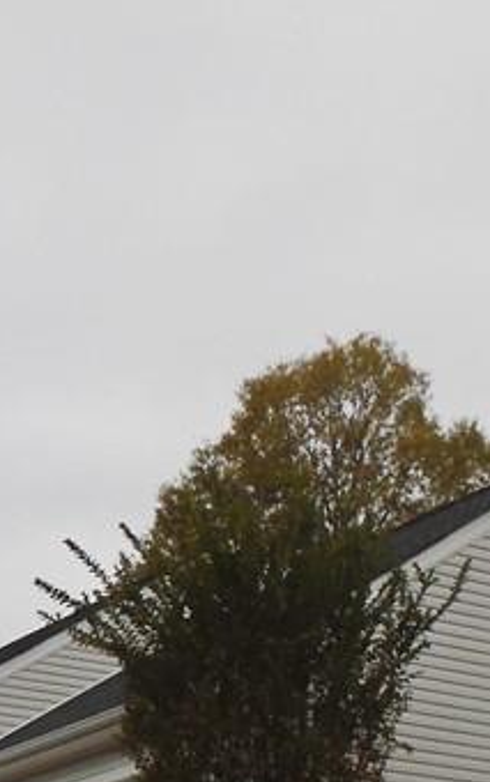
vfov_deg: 23.9
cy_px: 770
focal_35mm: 83
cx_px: 232
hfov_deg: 15.8
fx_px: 1770
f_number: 3.2
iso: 100
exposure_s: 1/100
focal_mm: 4.6
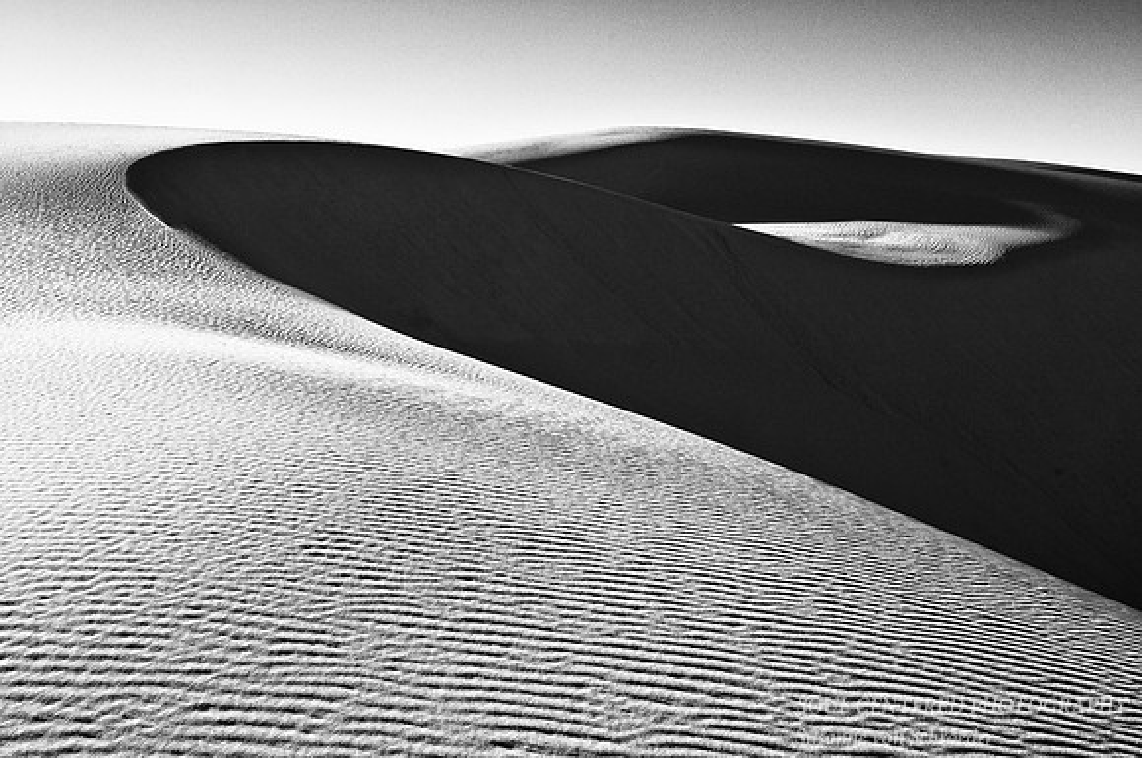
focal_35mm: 48
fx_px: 1521
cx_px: 571
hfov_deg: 41.2
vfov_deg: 28.0
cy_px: 379
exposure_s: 1/250
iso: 200
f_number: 16
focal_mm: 32
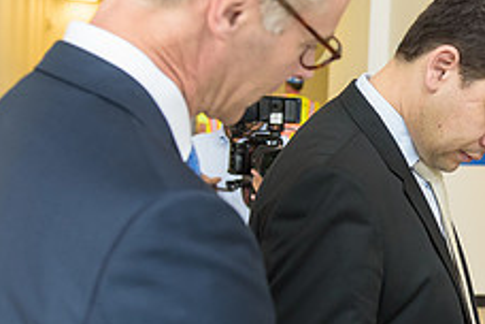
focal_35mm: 89
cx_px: 474
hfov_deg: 22.1
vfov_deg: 15.3
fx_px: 1199
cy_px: 221
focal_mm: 35
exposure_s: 1/250
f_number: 3.2
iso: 1000
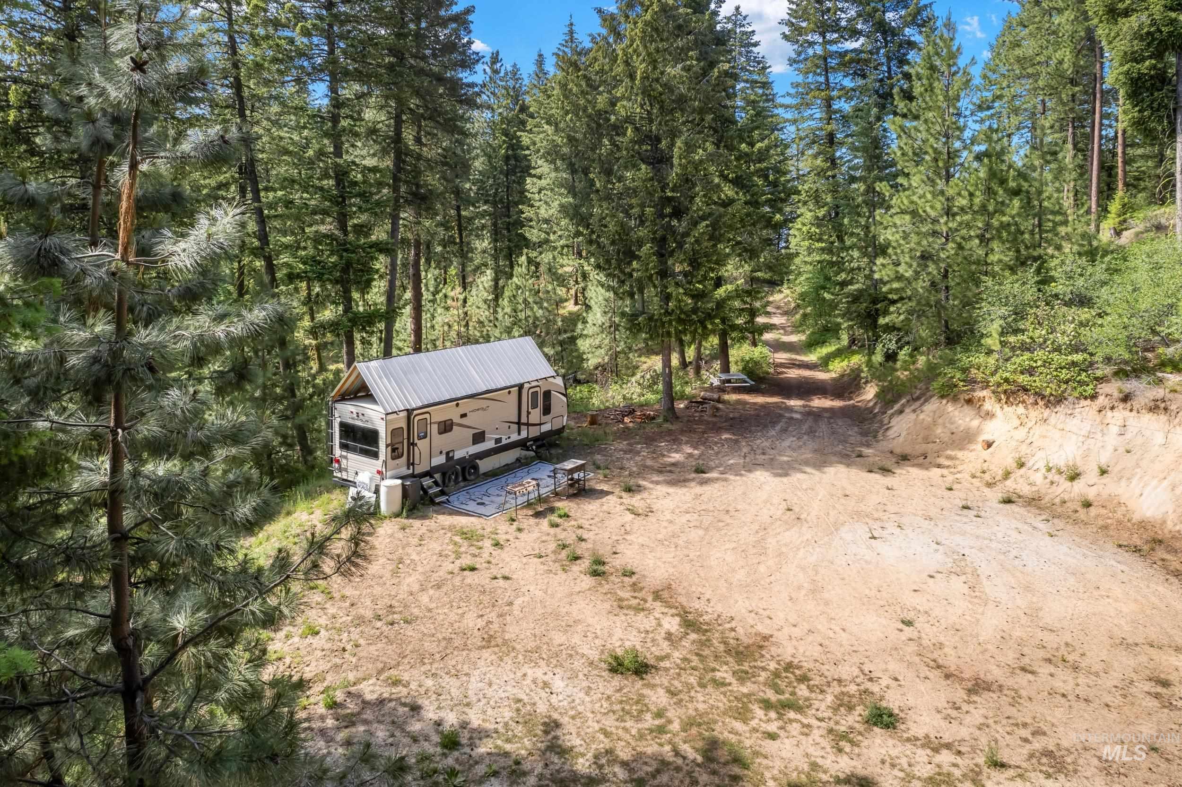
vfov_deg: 57.2
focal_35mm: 22
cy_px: 394
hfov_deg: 78.6
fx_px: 722
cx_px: 591
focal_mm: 8.38
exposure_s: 1/730
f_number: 2.8
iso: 100
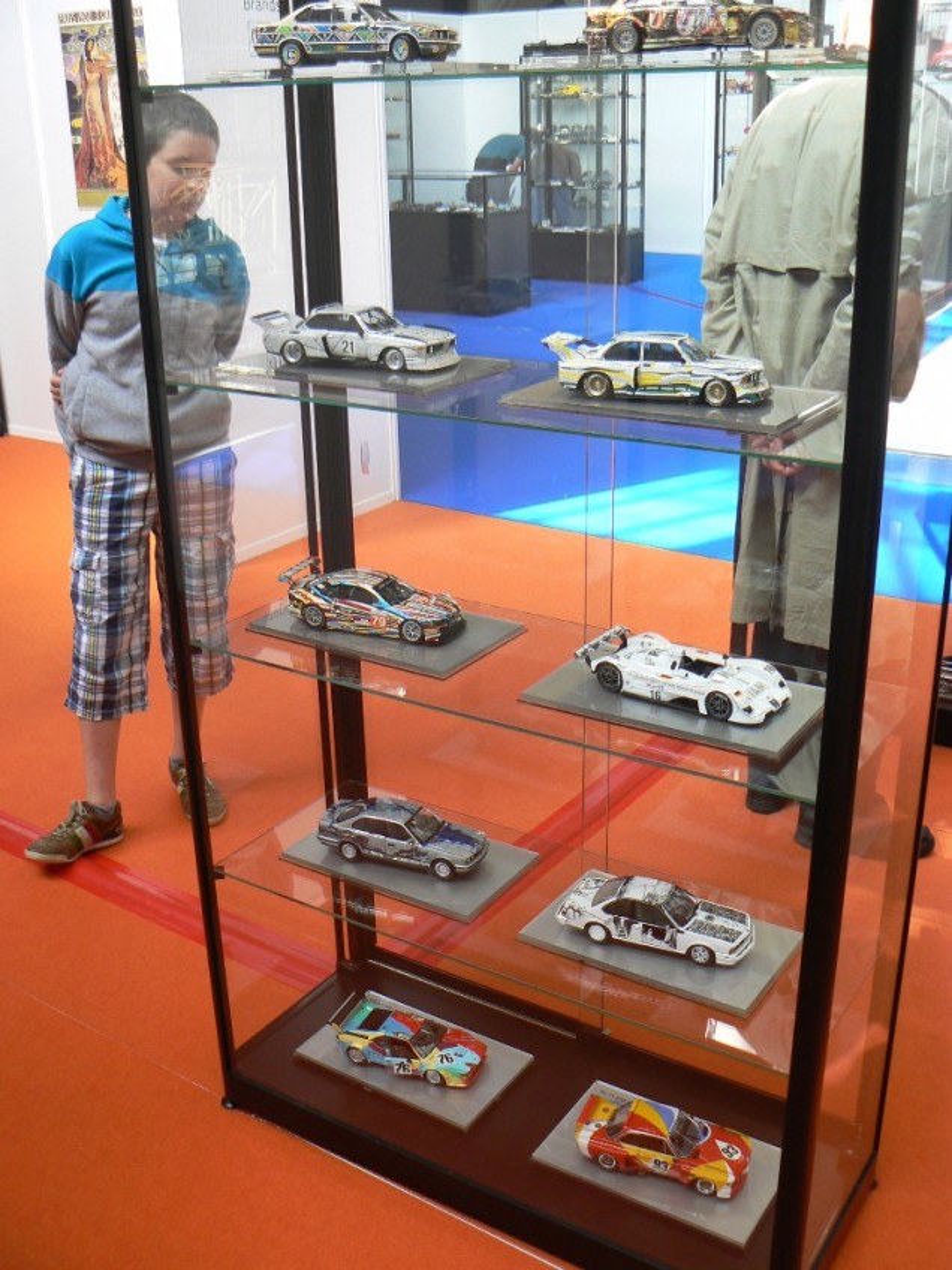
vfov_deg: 51.4
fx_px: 1320
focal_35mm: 36
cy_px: 635
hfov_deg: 39.7
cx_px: 476
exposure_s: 1/40
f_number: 2.8
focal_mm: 6
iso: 80
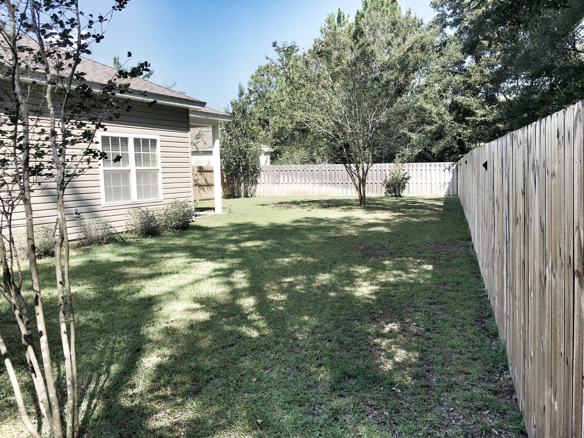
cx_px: 292
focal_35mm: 29
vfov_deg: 48.2
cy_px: 219
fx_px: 489
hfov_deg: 61.7
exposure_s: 1/938
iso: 25
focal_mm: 4.15
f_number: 2.2
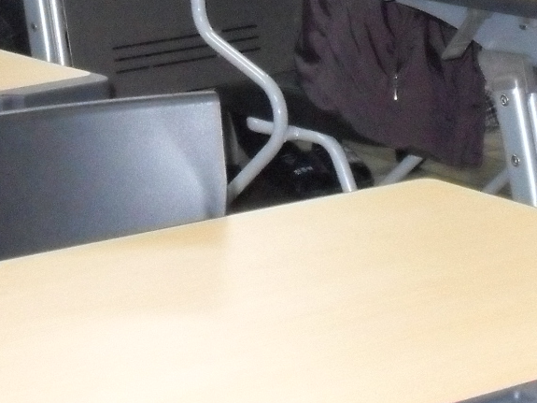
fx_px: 2761
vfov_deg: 8.2
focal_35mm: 178
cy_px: -202
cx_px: 188
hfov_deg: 11.1
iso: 640
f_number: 4.3
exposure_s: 1/90
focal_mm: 9
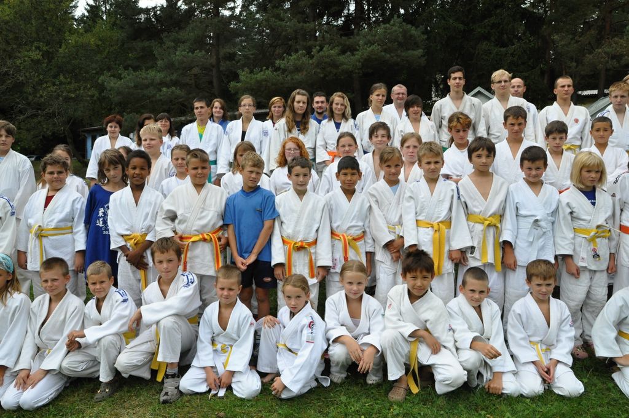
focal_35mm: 26
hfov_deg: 70.5
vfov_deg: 50.3
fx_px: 445
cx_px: 314
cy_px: 209
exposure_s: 1/320
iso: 1600
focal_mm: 17
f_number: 18
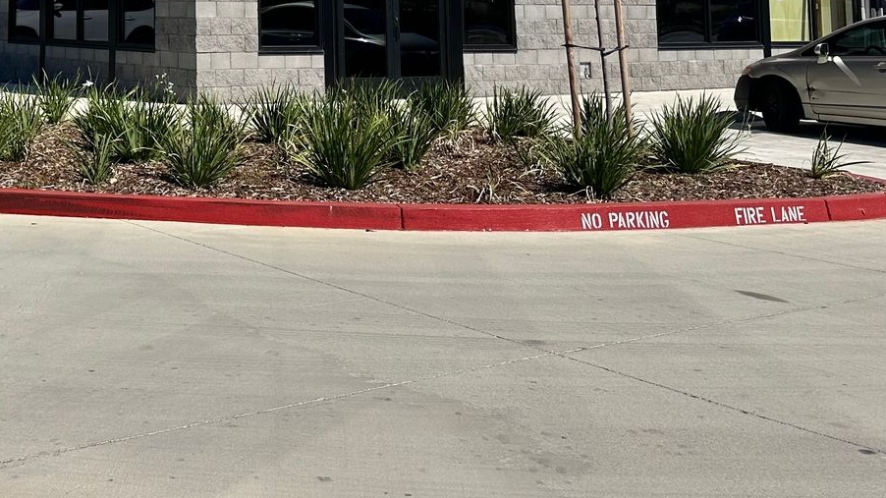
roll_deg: -0.3
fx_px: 1362
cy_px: -156
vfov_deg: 19.1
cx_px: 81
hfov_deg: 34.0
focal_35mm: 58
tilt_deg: +5.9
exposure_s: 1/6623
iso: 80
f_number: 1.78
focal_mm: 6.86
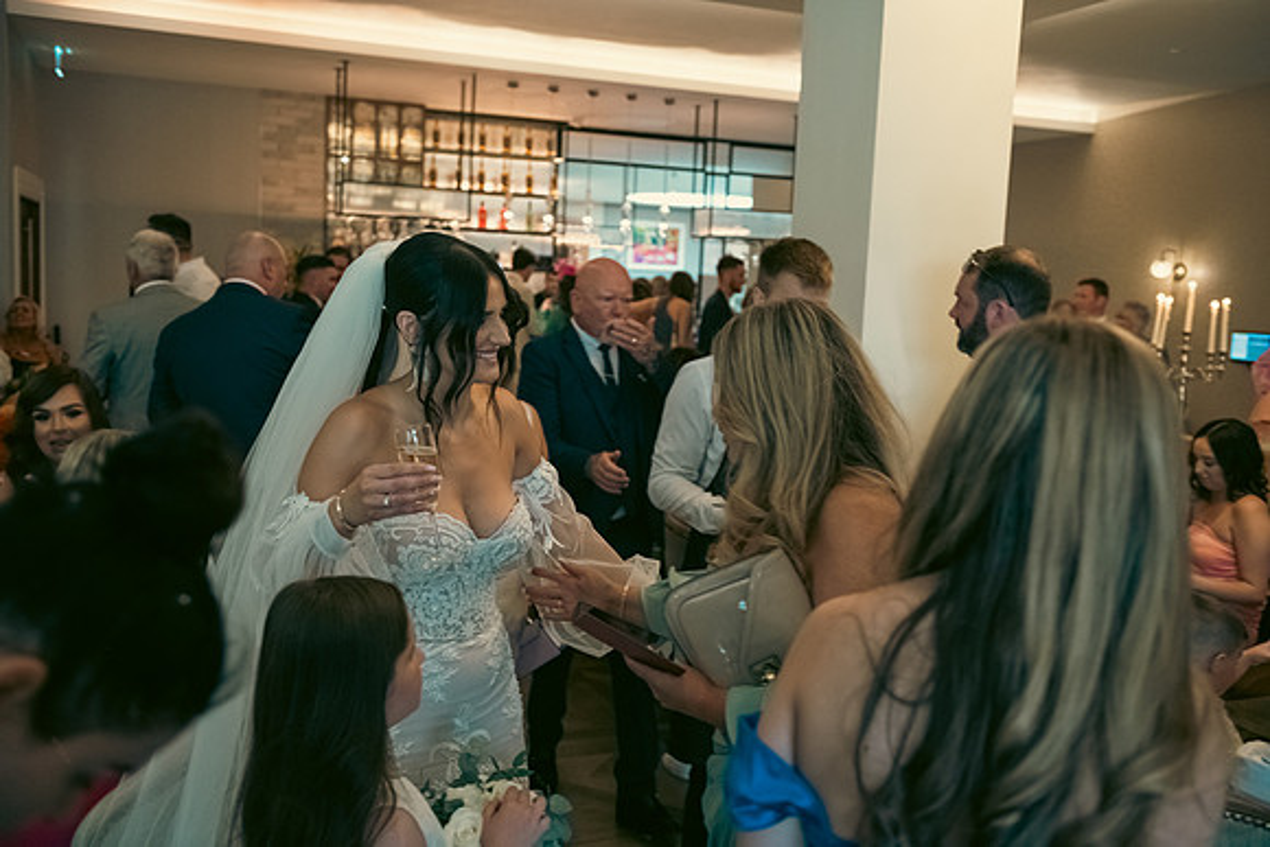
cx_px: 635
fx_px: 1235
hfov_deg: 54.4
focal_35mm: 35
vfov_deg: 37.9
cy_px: 424
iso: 2000
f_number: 3.5
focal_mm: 35
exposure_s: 1/160
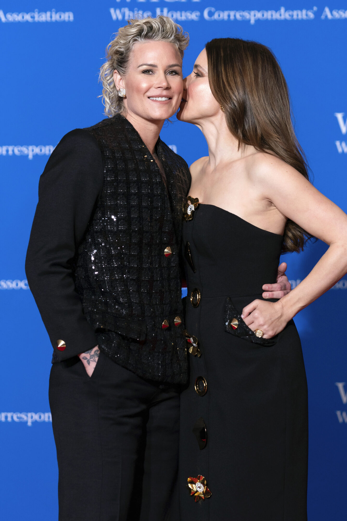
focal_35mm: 102
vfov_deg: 20.0
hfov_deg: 13.4
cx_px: 174
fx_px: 1475
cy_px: 260
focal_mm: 102
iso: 1250
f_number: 3.5
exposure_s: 1/320
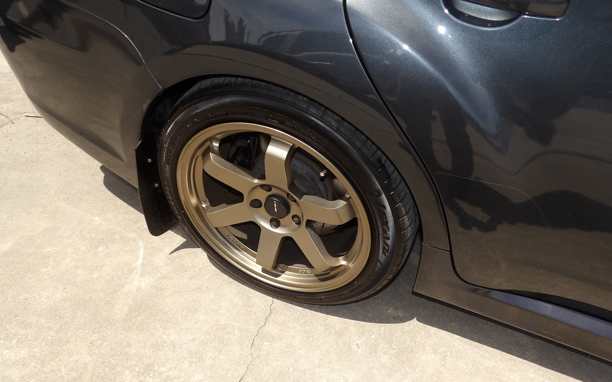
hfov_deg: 70.4
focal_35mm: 26
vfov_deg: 47.5
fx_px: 434
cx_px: 312
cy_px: 215
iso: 100
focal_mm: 4.3
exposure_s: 1/760
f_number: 3.2
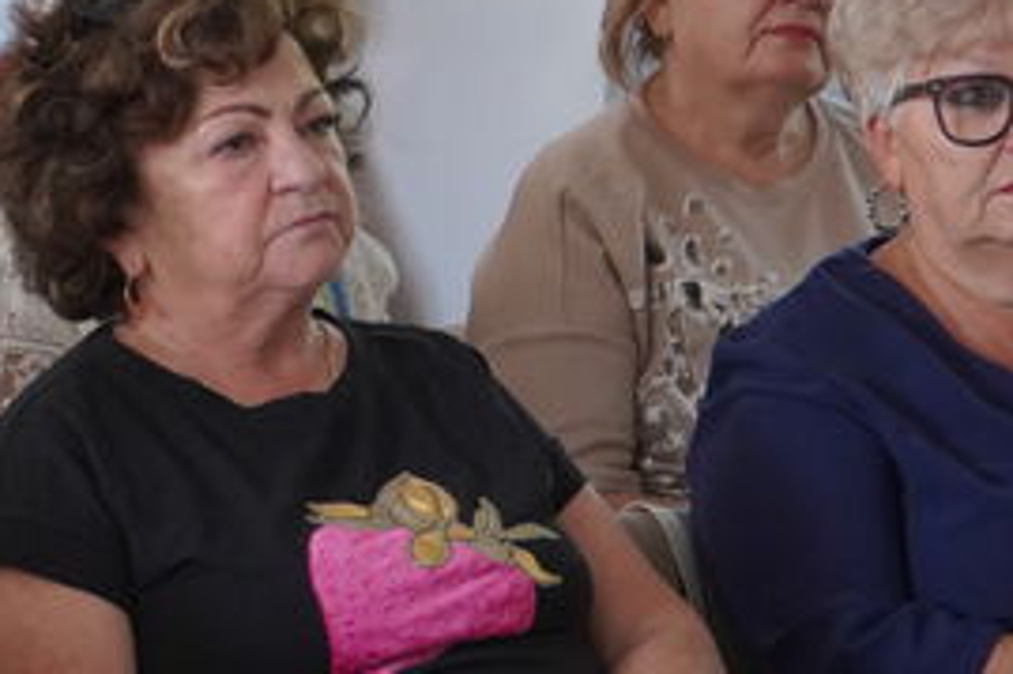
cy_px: 81
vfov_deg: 6.3
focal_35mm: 218
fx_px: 6144
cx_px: 113
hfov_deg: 9.4
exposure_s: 1/160
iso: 1000
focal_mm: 49
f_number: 4
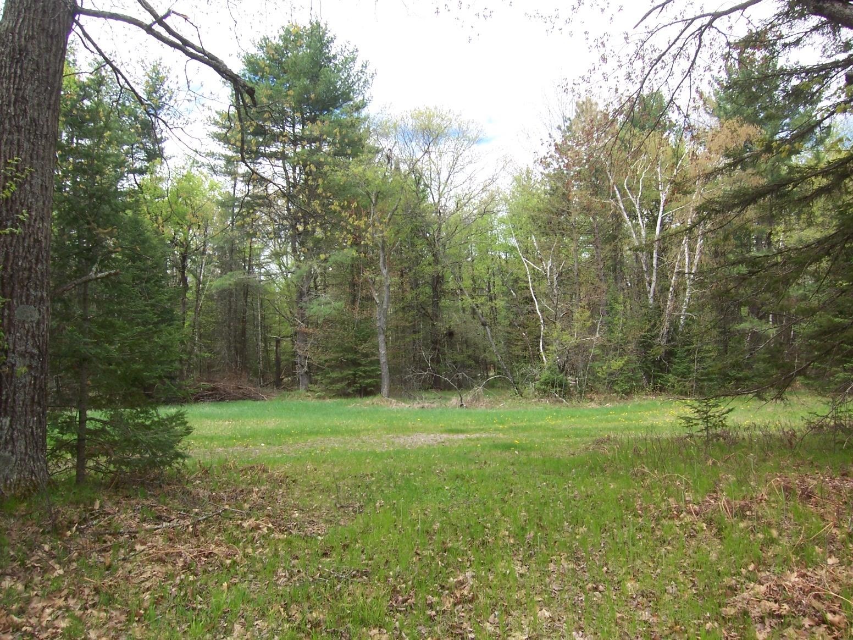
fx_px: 567
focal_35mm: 23
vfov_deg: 58.9
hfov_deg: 73.9
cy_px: 320
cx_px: 426
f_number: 5.6
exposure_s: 1/100
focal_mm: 3.8
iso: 64
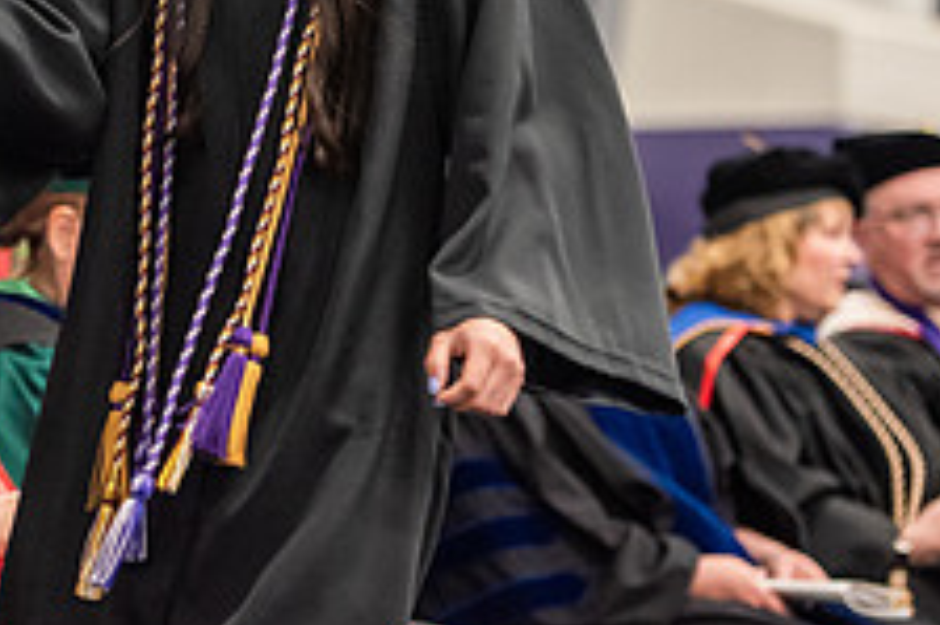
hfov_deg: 7.2
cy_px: -149
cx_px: -113
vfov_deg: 4.8
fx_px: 7436
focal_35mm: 285
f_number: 3.2
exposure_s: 1/200
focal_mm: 110
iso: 3200
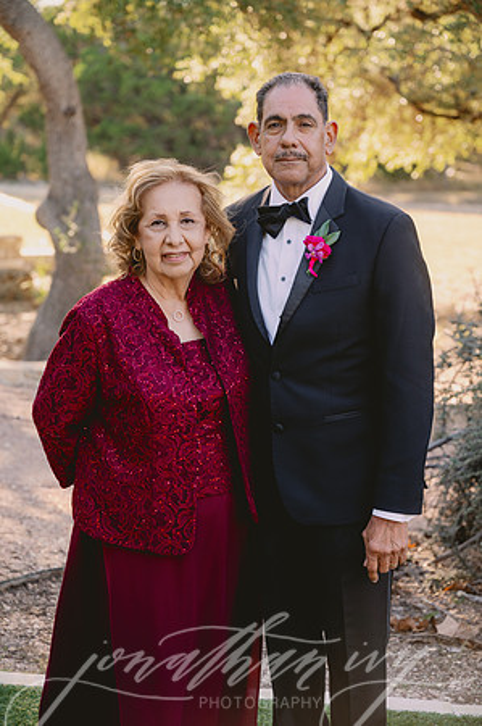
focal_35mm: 70
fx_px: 1409
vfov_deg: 28.9
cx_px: 241
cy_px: 363
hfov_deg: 19.4
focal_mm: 70
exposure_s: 1/125
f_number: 3.5
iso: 100
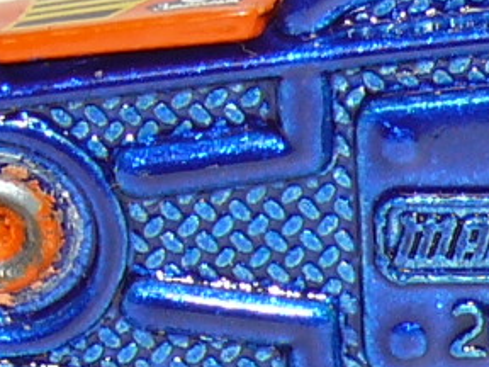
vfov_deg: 2.6
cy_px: 180
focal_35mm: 567
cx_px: 679
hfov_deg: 3.5
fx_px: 8010
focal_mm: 13.3
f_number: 4
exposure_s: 1/30
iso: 100
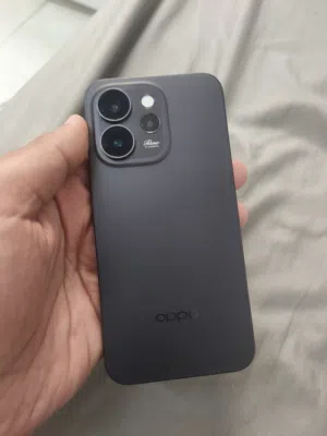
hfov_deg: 58.9
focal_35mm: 23
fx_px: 290
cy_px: 218
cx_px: 164
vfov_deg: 73.9
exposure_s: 1/40
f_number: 1.7
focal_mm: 5.35
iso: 800
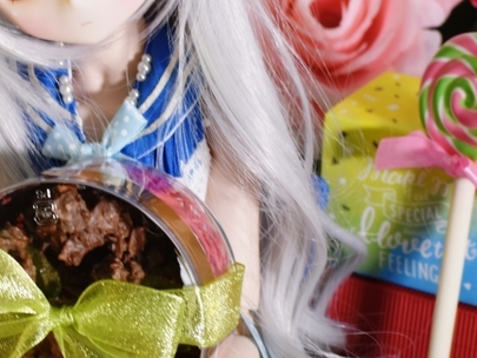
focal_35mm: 149
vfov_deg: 9.9
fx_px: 2060
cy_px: 161
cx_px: 244
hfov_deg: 13.2
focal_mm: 35
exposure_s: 1/80
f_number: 4.5
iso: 400
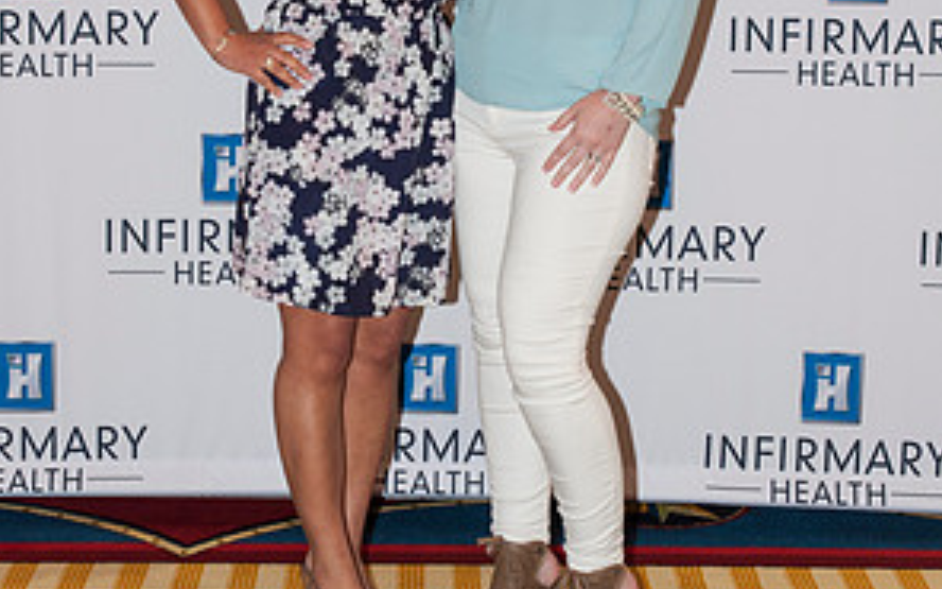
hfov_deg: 20.4
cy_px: 70
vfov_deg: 12.7
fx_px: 2619
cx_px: 473
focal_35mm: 102
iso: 400
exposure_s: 1/60
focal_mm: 44
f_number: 5.6
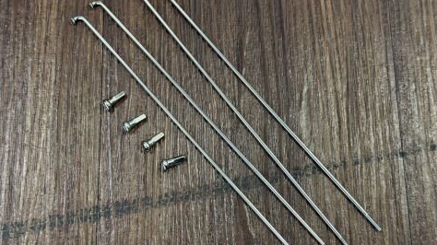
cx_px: 217
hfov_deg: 39.2
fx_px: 614
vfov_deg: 22.6
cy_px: 124
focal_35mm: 53
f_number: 1.78
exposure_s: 1/50
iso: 100
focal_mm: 6.76
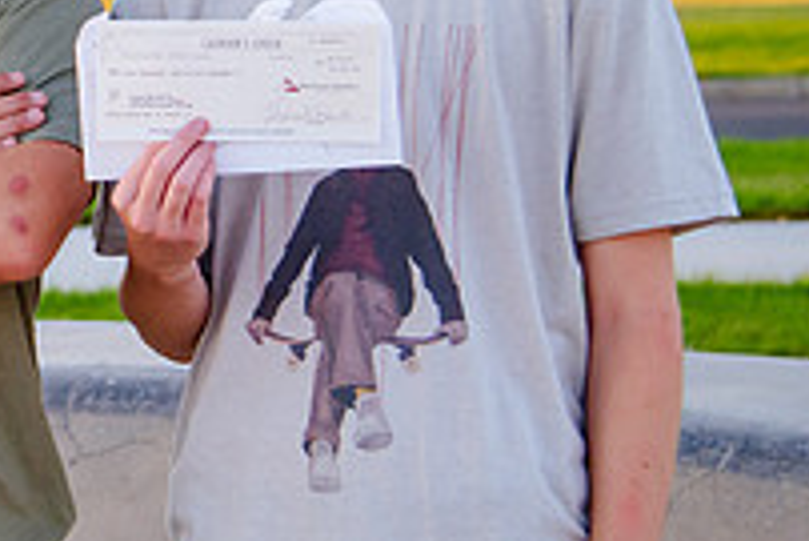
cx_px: -328
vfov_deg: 8.4
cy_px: 23
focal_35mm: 162
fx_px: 3643
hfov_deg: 12.2
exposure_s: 1/1250
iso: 1600
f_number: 4
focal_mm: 50
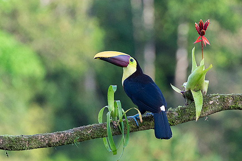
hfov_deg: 6.9
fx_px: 2019
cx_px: 143
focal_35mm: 300
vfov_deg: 4.6
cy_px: 63
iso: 2000
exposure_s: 1/1600
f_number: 4
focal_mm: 180
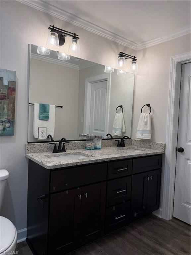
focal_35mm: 24
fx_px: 177
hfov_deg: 56.8
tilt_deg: -1.5
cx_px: 96
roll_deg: -3.0
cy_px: 128
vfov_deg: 71.6
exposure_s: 1/226
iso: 125
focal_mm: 6.76
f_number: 1.78
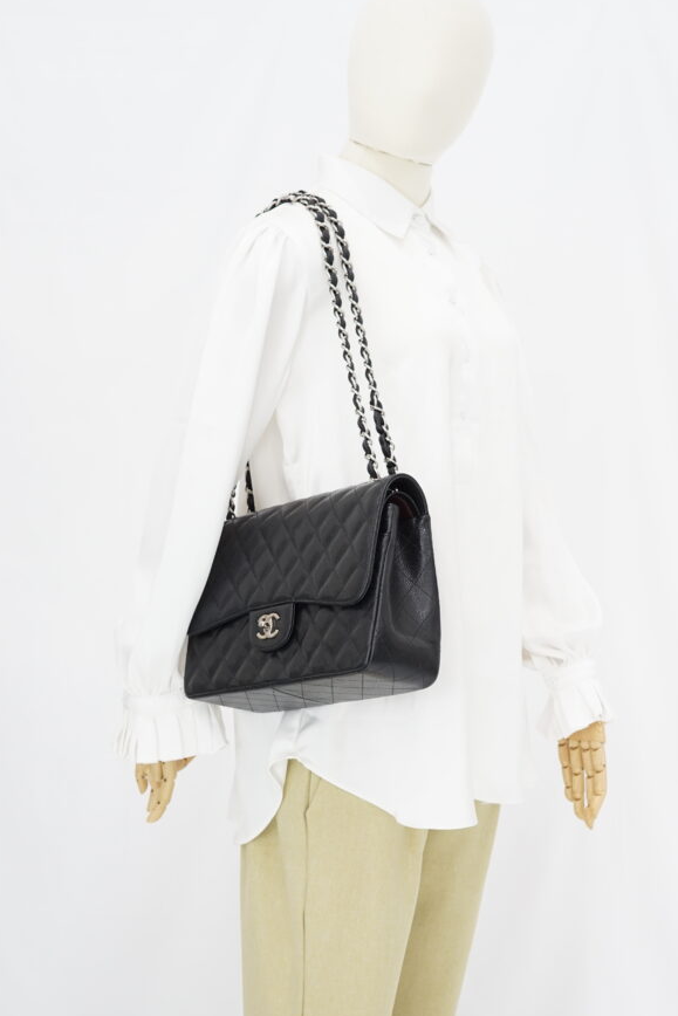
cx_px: 373
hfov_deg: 23.0
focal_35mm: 59
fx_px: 1666
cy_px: 583
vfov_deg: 33.9
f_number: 6.3
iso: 640
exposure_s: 1/6
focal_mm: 50
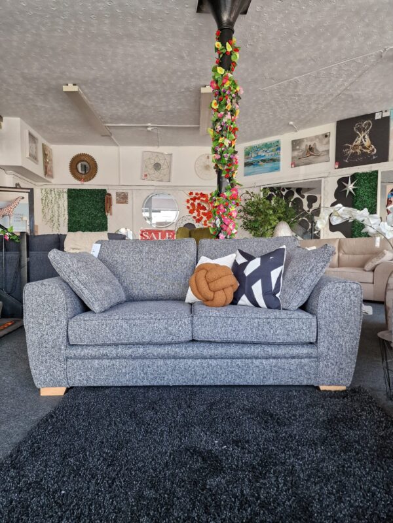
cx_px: 196
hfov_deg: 58.9
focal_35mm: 23
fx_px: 348
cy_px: 262
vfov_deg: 73.9
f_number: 1.8
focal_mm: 6.4
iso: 160
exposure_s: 1/100
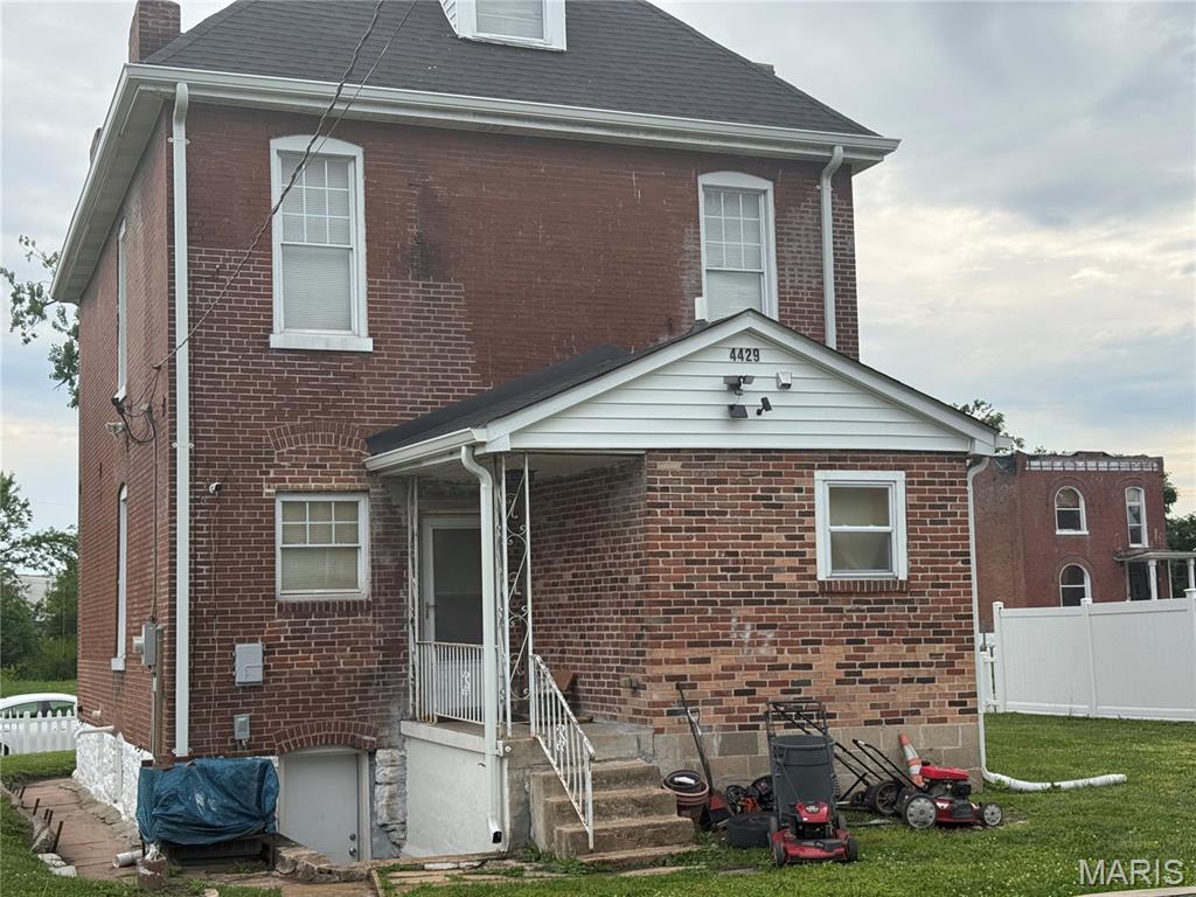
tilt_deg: +5.7
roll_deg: +1.5
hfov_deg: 39.7
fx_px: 1658
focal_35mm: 48
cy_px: 448
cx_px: 598
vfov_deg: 30.3
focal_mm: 6.76
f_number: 1.78
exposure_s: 1/2762
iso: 100
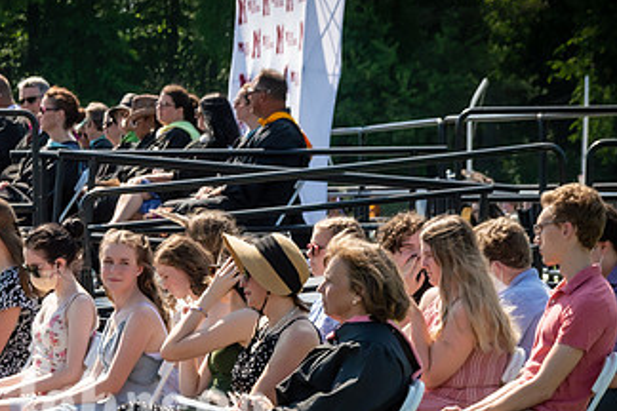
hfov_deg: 10.0
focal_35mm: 205
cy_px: 587
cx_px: 57
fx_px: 3513
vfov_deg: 6.6
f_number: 7.1
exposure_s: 1/500
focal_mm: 46
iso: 200
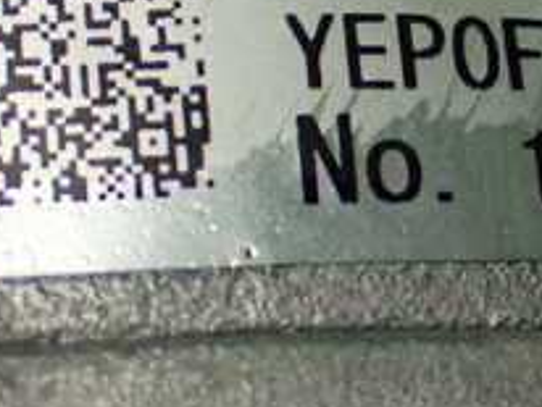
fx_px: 3057
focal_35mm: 195
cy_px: 131
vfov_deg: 7.6
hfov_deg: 10.1
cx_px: 497
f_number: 3.8
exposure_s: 1/125
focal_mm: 11.88
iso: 800
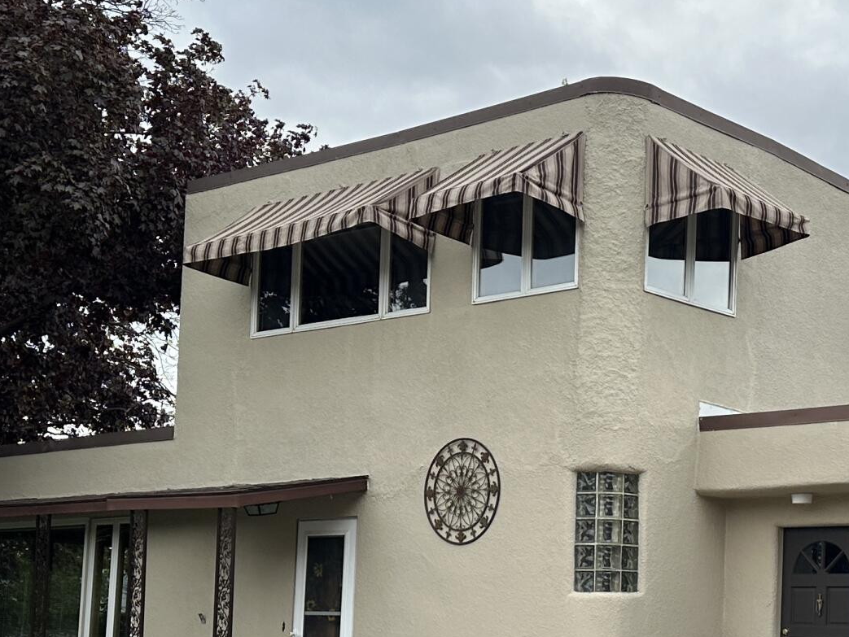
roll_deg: -1.3
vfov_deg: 21.1
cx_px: 658
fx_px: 1693
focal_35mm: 69
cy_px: 495
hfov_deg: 27.7
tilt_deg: +5.7
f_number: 1.78
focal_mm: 6.86
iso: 80
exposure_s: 1/1062
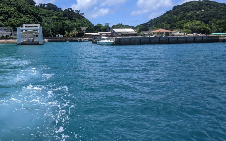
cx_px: 60
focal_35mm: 44
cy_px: 42
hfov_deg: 44.0
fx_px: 271
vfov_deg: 28.9
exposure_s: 1/3356
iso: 58
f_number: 1.8
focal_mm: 4.44
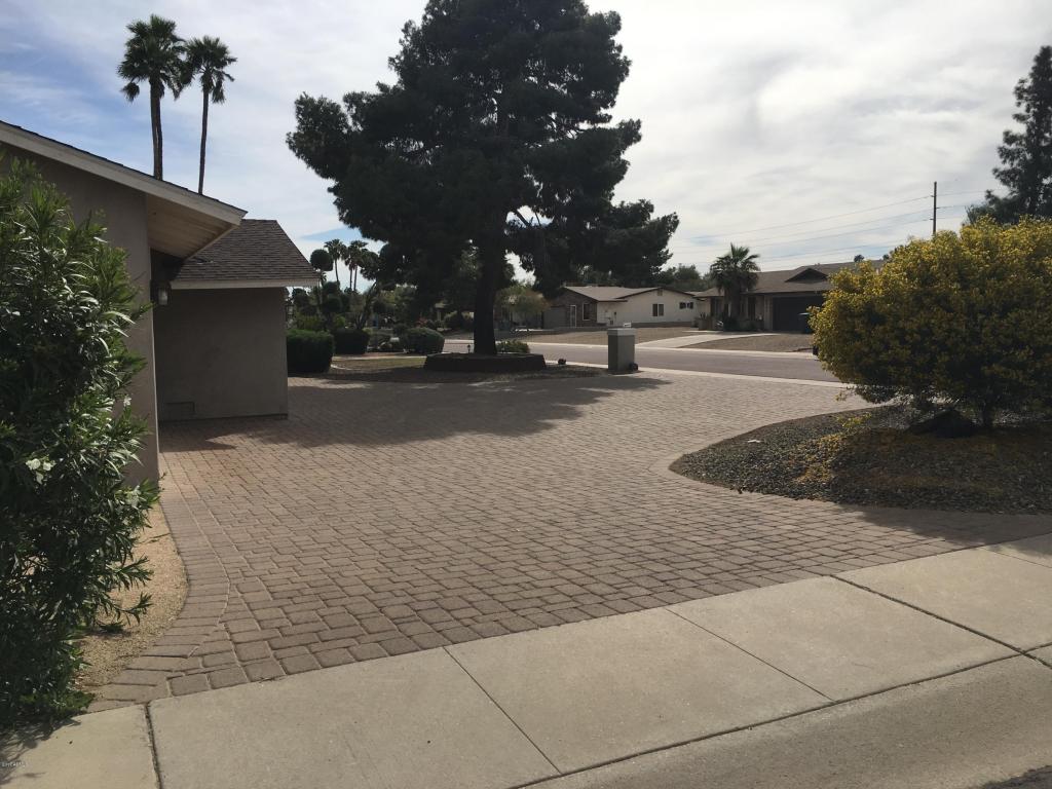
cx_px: 526
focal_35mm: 29
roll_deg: +0.9
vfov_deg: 48.2
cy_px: 394
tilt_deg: -3.9
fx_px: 881
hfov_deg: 61.7
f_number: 2.2
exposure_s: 1/3846
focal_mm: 4.15
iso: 25
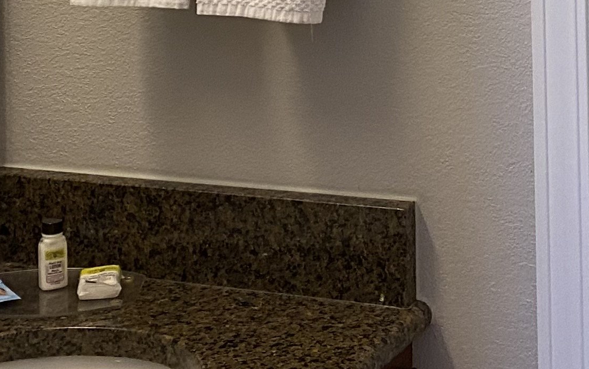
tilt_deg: -0.2
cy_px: -229
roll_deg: -0.8
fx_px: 1606
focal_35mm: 100
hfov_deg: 20.6
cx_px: 438
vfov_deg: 12.3
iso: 125
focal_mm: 4.25
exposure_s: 1/60
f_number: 1.8
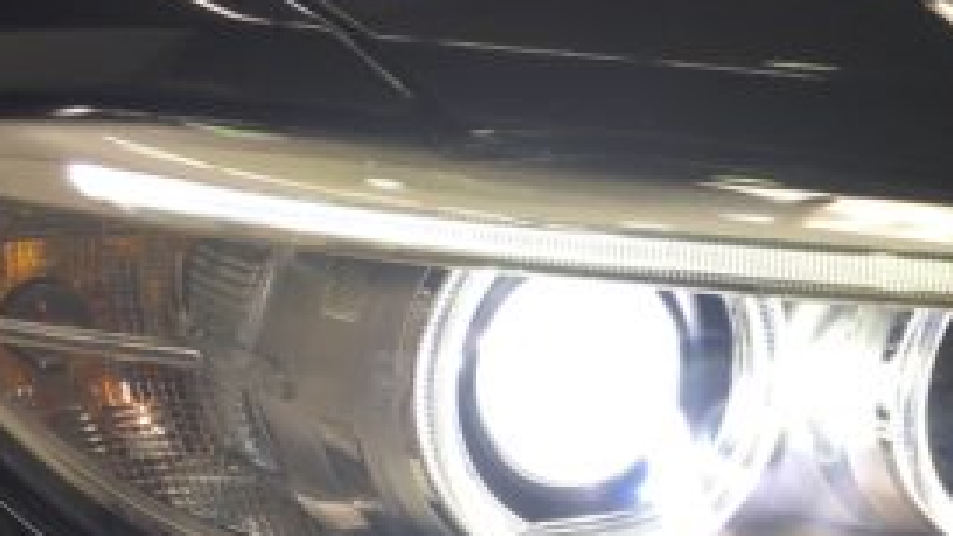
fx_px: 1617
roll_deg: +1.5
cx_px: 841
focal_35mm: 64
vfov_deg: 18.6
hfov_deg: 31.4
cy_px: 457
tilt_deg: -17.0
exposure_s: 1/60
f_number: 2.2
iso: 25
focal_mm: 4.15
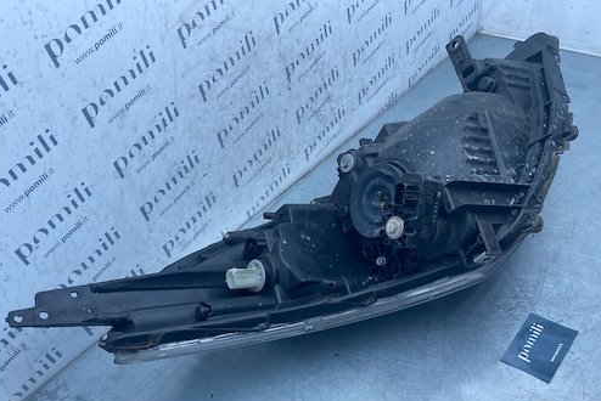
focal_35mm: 35
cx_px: 242
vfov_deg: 37.3
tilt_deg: -46.2
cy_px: 282
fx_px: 585
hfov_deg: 54.0
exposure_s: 1/934
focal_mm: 4.25
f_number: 1.8
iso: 32
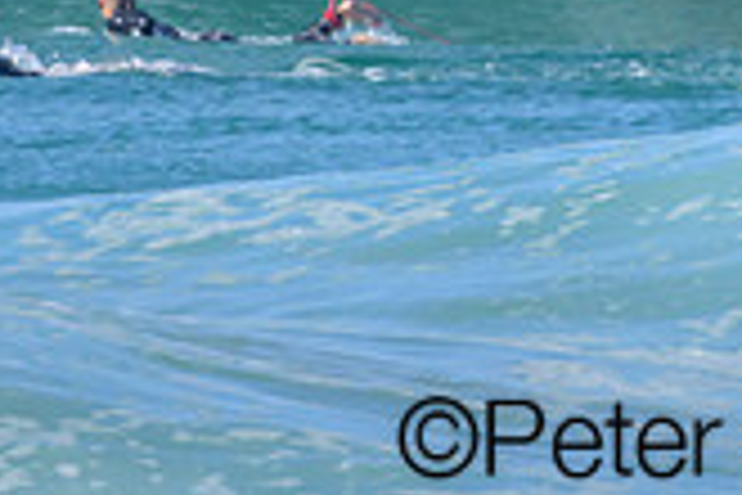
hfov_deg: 0.7
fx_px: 57871
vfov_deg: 0.5
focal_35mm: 2808
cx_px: 746
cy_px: -308
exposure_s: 1/2000
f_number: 11
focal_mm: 800
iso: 1600
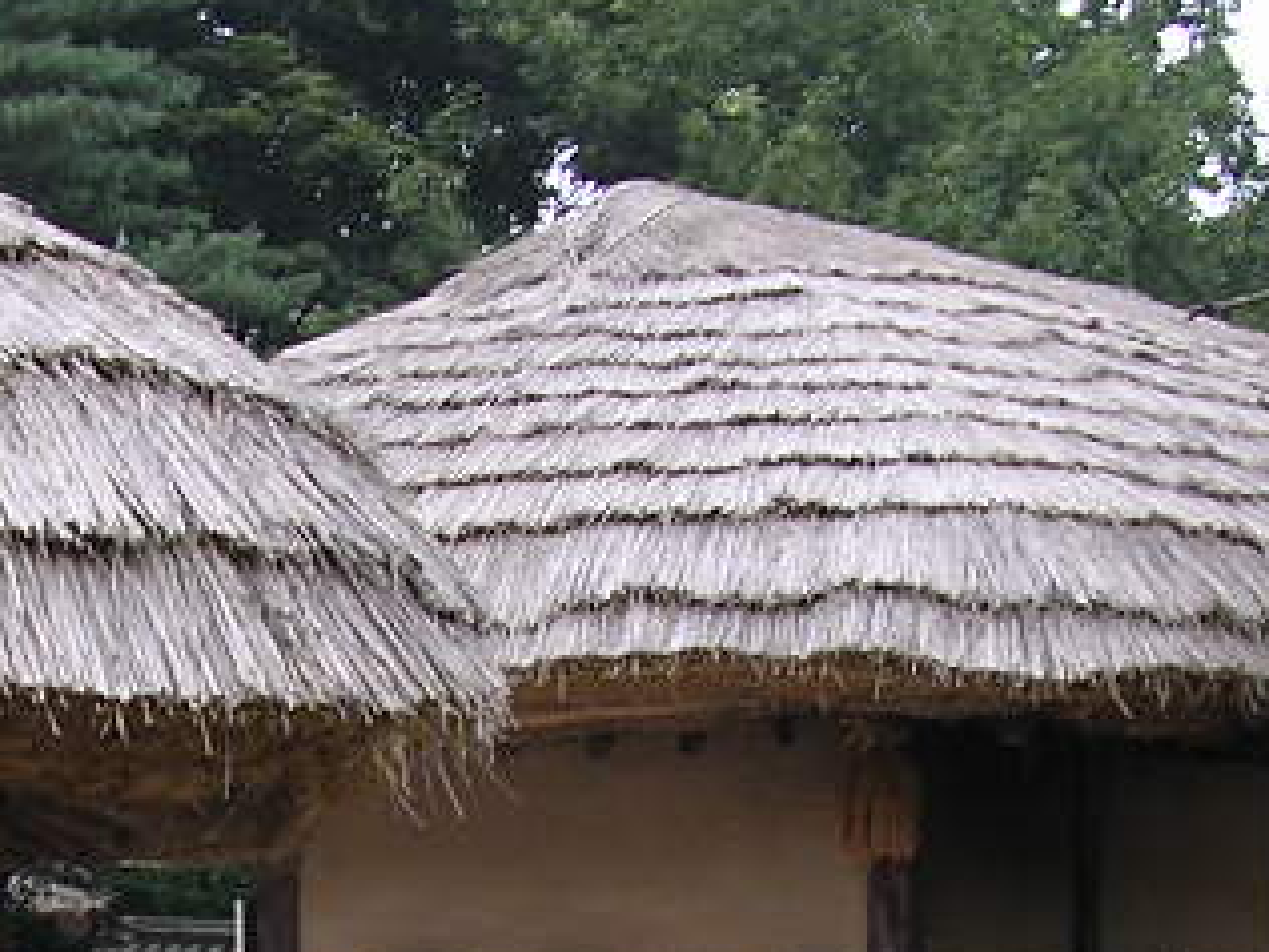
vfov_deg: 11.8
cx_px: 32
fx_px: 4509
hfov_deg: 15.7
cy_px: 1169
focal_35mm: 123
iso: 100
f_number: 2.8
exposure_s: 1/388
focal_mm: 5.8
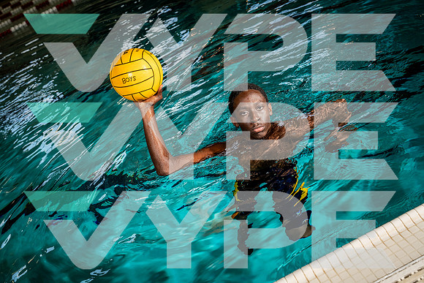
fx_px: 471
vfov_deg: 33.4
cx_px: 212
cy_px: 142
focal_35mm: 40
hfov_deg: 48.4
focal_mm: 40
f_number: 5.6
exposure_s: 1/250
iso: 640
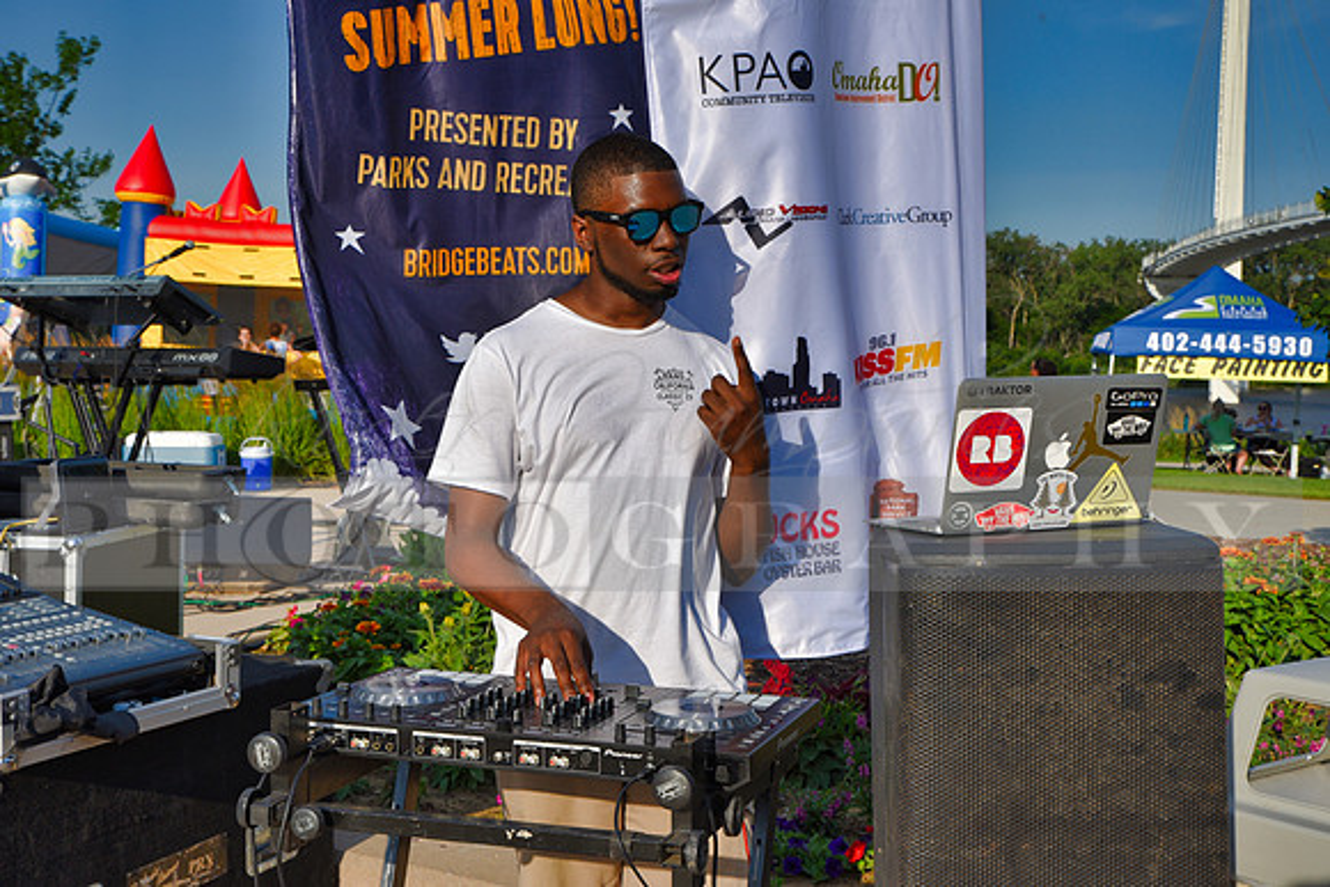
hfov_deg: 41.1
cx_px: 665
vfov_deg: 28.1
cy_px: 444
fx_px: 1774
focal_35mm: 48
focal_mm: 48
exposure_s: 1/500
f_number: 11
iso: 200
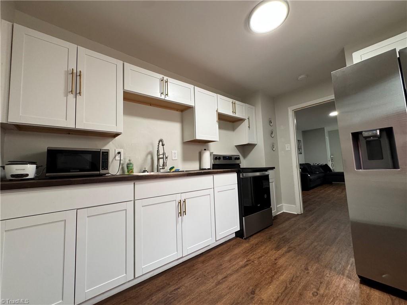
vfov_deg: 85.7
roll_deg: +3.1
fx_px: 165
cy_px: 152
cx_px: 204
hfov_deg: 102.1
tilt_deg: +5.5
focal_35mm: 14
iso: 250
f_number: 2.2
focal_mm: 2.22
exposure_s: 1/60
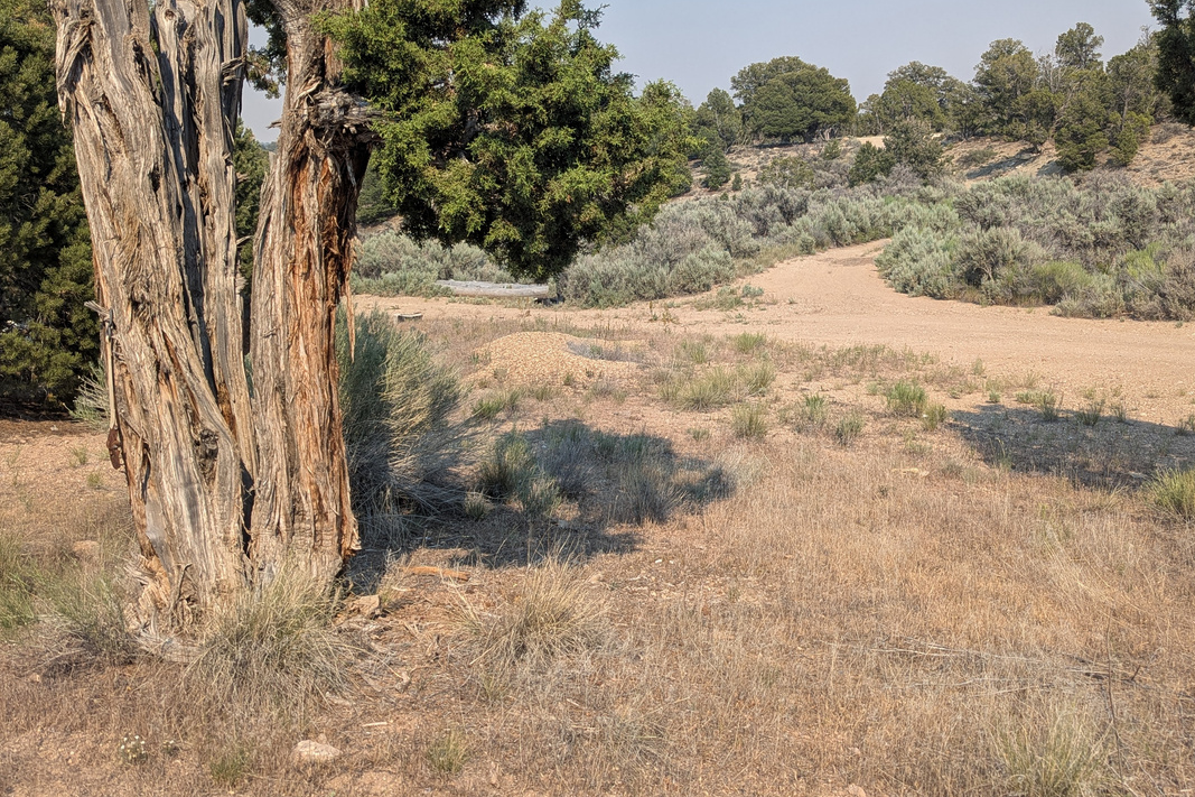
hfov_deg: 53.1
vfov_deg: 36.6
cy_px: 291
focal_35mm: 36
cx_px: 639
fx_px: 1195
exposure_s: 1/1433
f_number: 1.85
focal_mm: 6.81
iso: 44
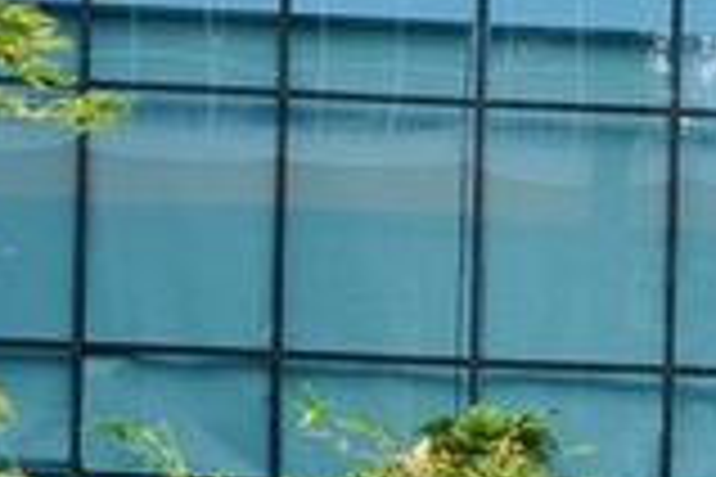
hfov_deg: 7.7
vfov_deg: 5.1
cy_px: 990
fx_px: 5210
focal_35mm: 262
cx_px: 1162
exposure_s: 1/160
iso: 500
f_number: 5
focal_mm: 57
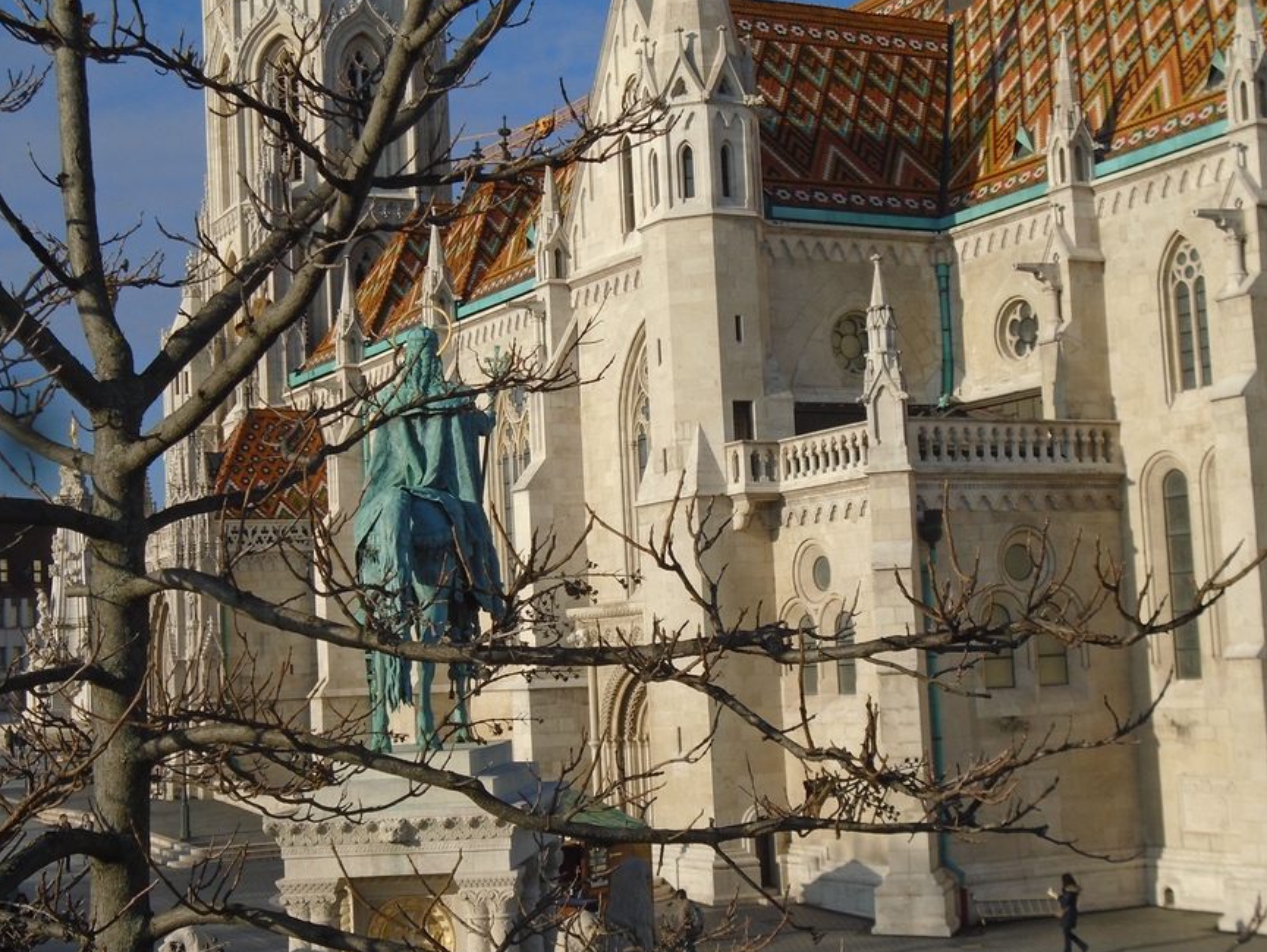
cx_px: 572
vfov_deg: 26.6
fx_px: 2014
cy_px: 471
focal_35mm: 55
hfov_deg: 34.9
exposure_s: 1/160
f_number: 11.3
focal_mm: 8.7
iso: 100
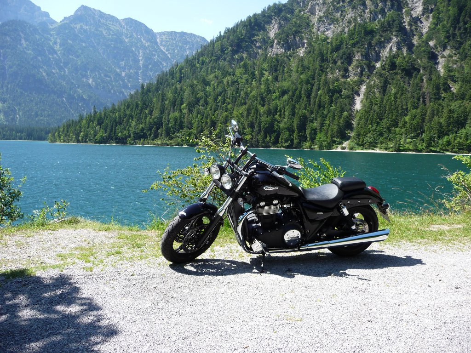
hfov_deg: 63.4
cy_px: 176
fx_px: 381
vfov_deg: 49.7
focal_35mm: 28
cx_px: 236
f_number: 3.3
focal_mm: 4.7
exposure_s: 1/400
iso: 100
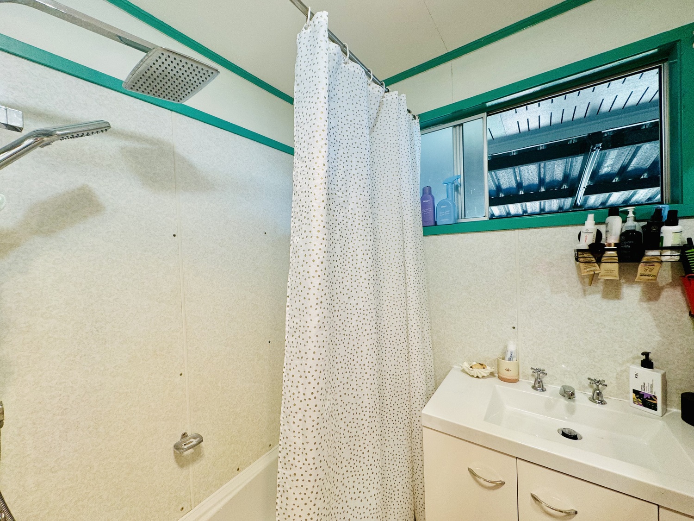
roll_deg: +1.7
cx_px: 347
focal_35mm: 14
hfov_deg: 102.1
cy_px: 260
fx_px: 281
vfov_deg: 85.7
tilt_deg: -1.8
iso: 100
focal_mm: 2.22
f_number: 2.2
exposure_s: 1/100
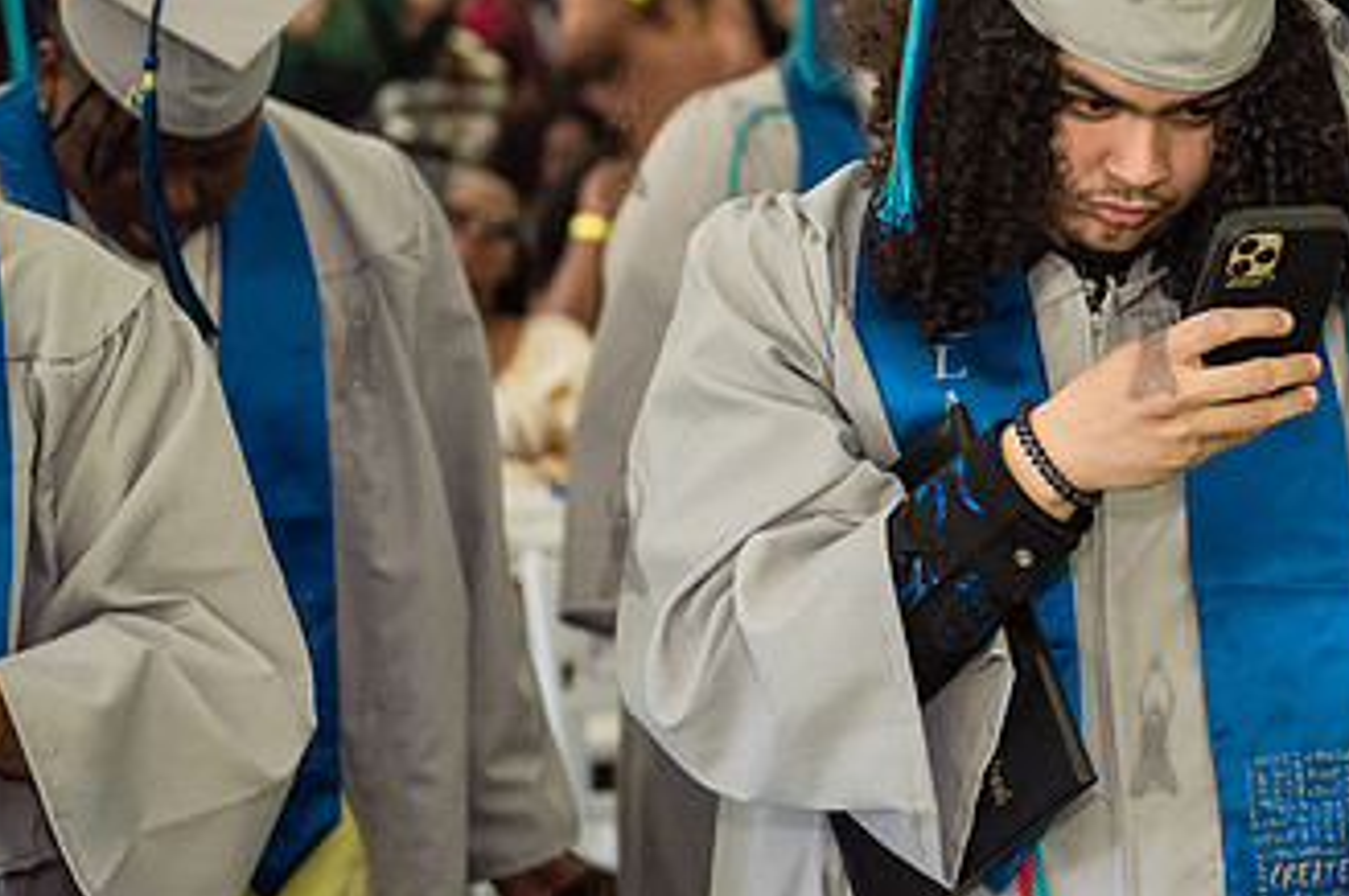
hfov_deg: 16.4
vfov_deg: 11.0
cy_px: 327
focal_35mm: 124
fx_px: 4642
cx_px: 1152
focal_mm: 70
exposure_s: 1/800
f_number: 4
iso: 2500
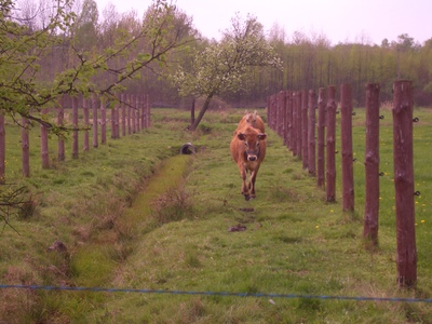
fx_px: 1310
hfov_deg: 18.7
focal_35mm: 105
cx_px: 216
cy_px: 162
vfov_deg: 14.1
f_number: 4.8
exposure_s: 1/160
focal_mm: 17.4
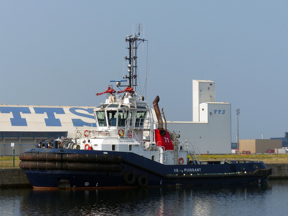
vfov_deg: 11.8
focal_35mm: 126
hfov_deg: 15.6
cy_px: 108
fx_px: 1048
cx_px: 144
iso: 100
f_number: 4
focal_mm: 22.6
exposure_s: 1/1300
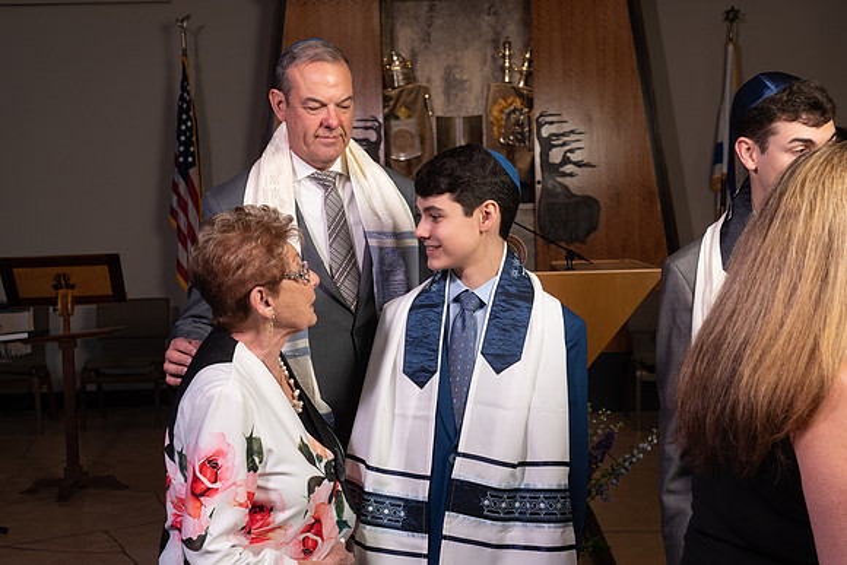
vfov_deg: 27.5
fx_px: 1153
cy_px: 282
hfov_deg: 40.3
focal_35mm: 49
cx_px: 424
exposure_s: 1/250
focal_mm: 49
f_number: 8
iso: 1250
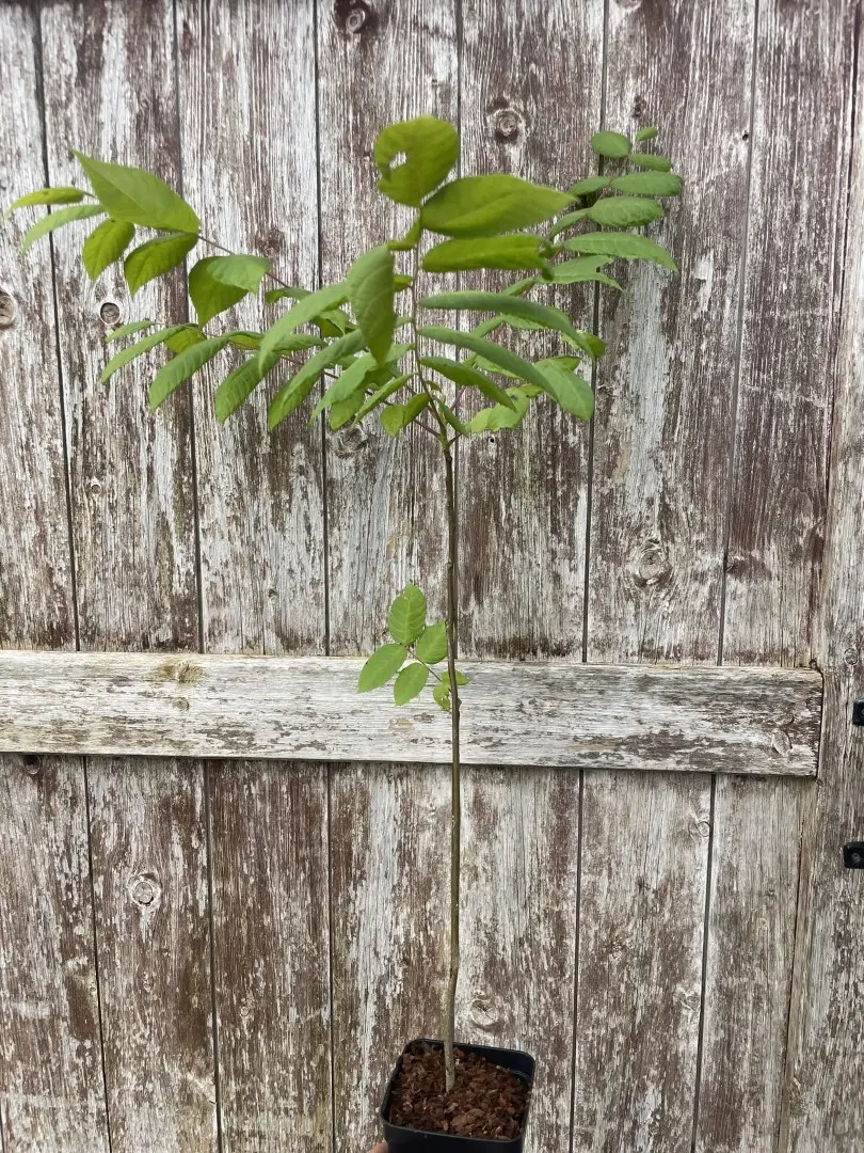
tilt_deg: -9.2
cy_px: 576
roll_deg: -1.9
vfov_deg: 67.3
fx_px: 865
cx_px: 432
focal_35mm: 26
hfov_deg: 53.1
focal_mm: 4.2
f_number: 1.6
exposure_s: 1/861
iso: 32
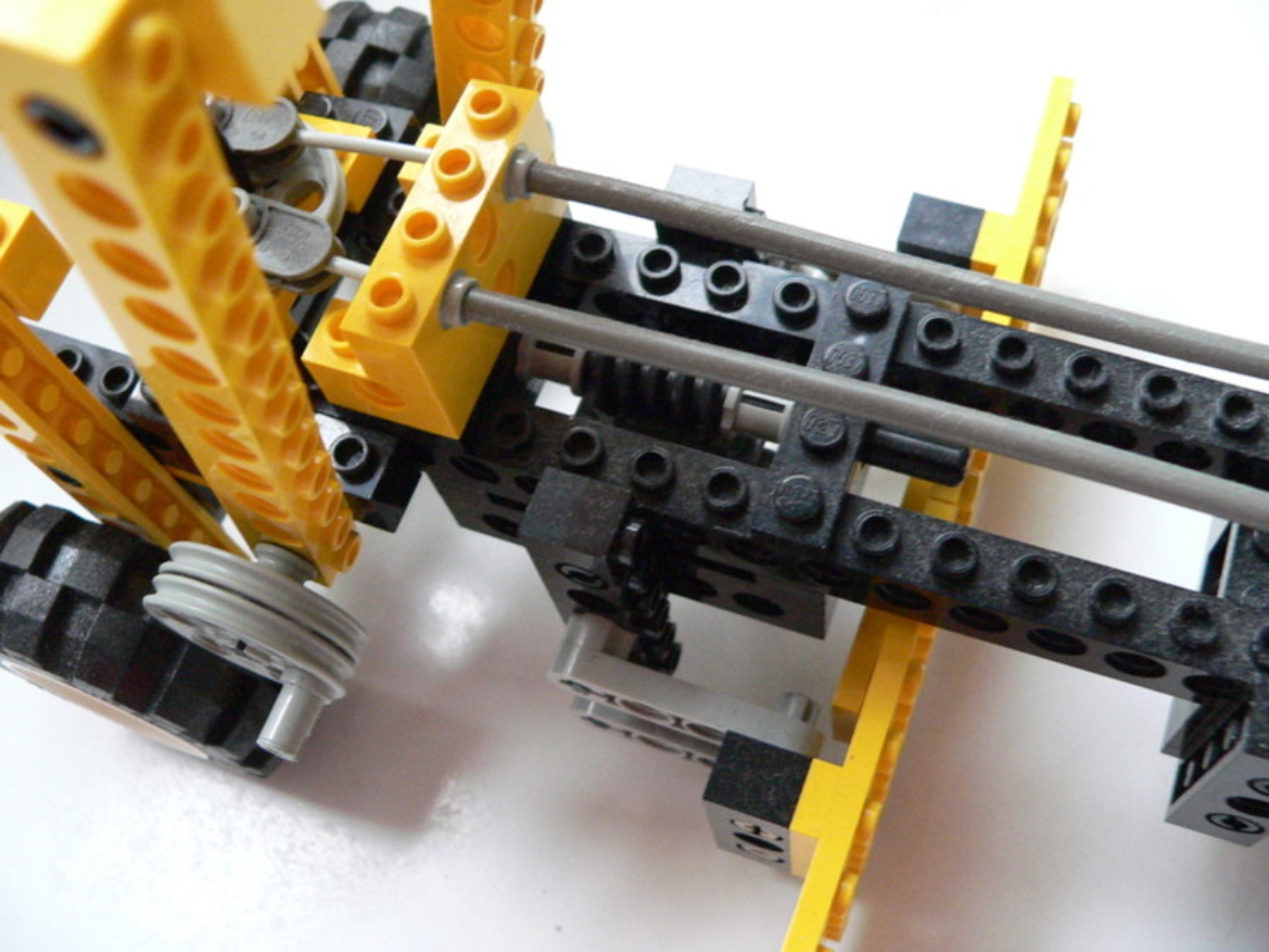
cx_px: 634
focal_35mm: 36
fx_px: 1320
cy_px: 476
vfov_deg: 39.7
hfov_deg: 51.4
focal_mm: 6
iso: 400
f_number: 2.8
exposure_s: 1/10
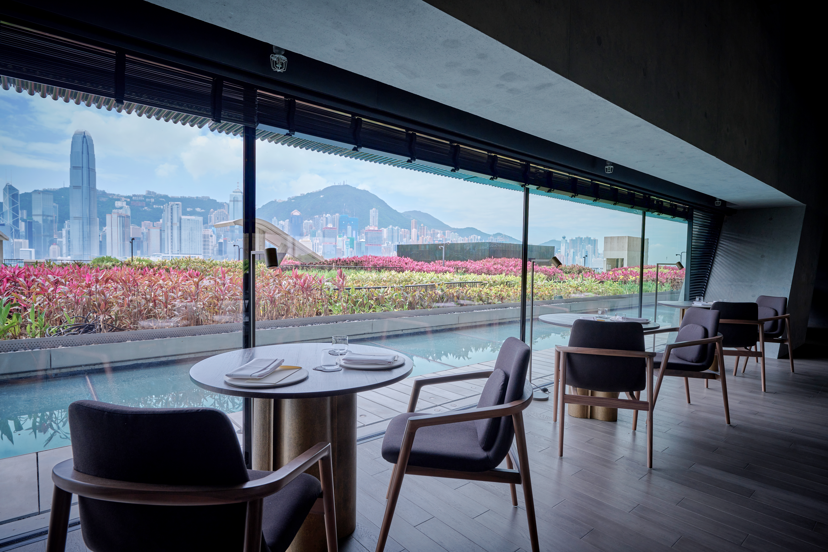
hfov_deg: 86.9
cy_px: 276
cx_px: 414
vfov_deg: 64.6
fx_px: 437
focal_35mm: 19
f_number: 8
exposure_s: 1/60
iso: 100
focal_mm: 19
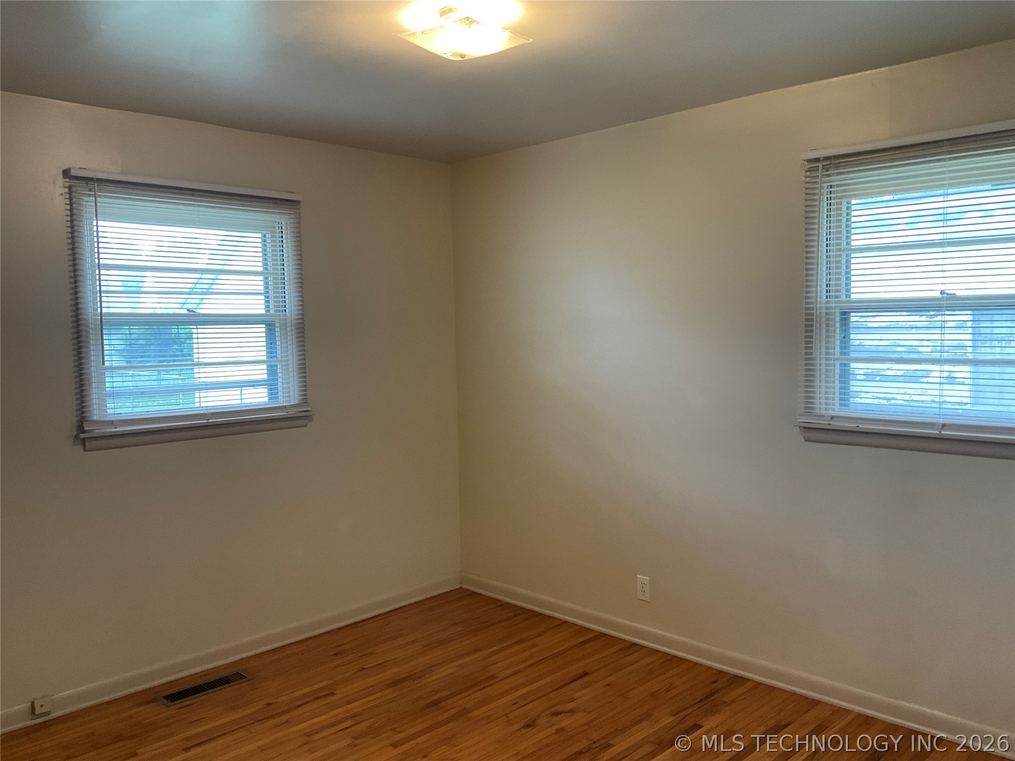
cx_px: 508
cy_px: 380
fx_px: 850
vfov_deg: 48.2
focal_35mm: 29
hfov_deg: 61.7
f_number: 1.8
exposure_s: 1/60
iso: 64
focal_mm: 3
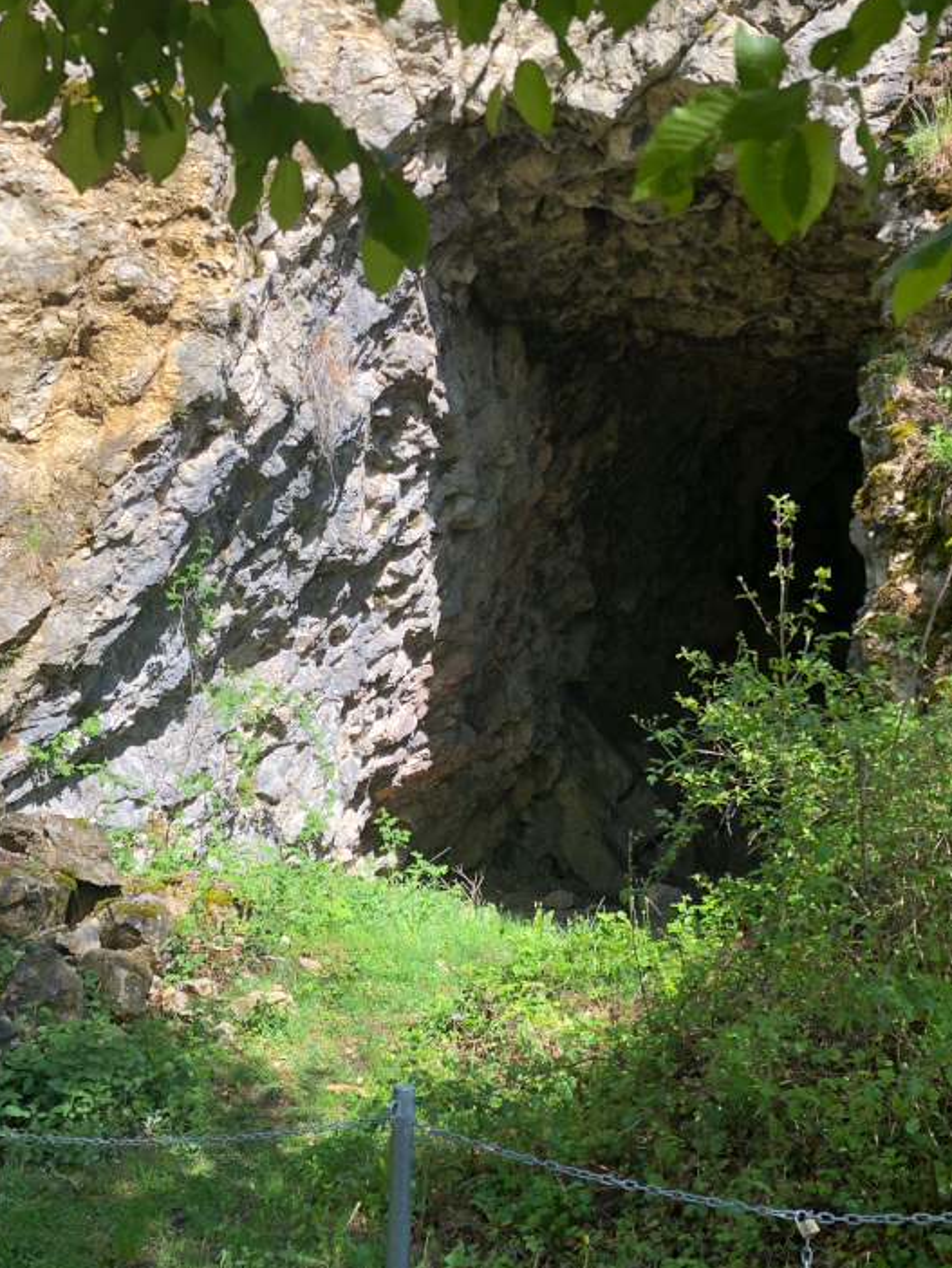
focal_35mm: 34
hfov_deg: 41.7
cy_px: 664
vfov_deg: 53.9
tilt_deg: +4.2
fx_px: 1246
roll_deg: -1.8
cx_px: 415
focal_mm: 3.99
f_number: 1.8
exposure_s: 1/564
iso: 20
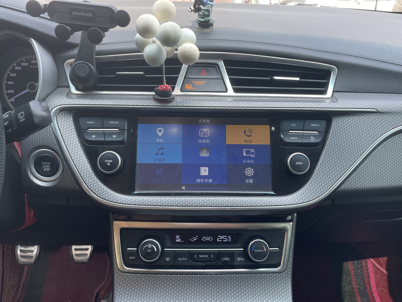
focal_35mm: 26
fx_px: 302
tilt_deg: -28.7
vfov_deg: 53.1
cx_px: 201
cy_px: 151
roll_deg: -0.2
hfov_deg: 67.3
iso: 40
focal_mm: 4.2
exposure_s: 1/121
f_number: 1.6
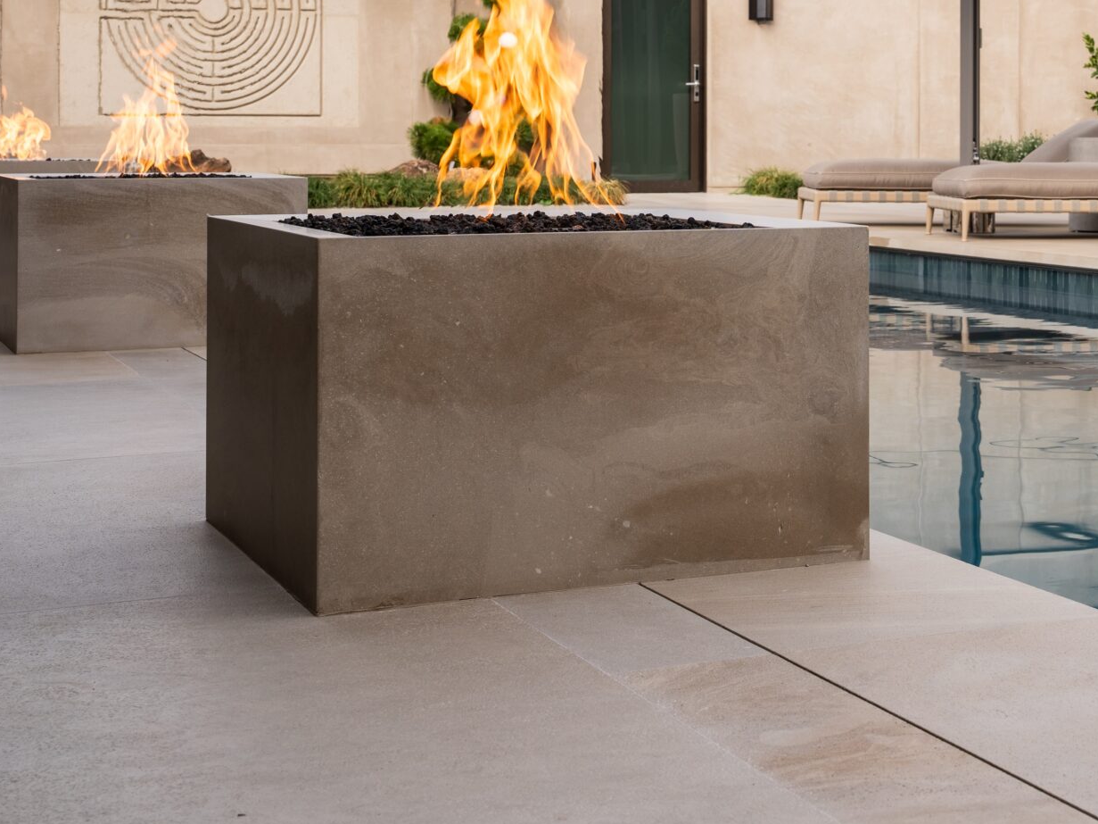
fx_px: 2220
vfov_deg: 20.6
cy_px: 105
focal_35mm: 70
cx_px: 895
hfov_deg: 27.2
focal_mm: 35
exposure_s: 1/125
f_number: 8
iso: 100
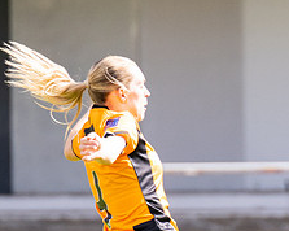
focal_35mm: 1353
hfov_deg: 1.4
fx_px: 11562
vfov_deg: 1.1
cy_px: 268
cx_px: 401
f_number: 4
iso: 400
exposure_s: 1/1600
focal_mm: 280
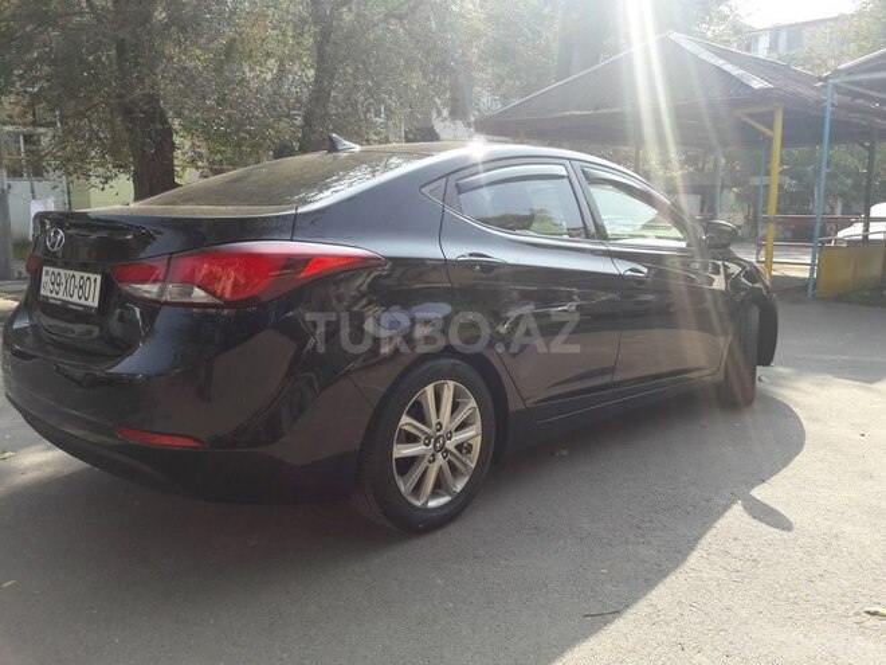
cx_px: 443
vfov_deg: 49.7
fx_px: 717
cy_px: 332
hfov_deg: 63.4
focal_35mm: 28
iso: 40
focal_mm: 3.7
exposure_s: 1/480
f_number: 1.9
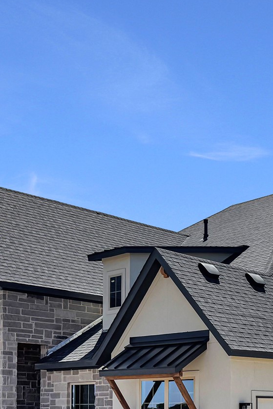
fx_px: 694
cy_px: 354
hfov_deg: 21.5
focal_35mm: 61
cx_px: 273
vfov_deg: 31.6
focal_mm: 6.76
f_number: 1.8
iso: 80
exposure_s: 1/7100
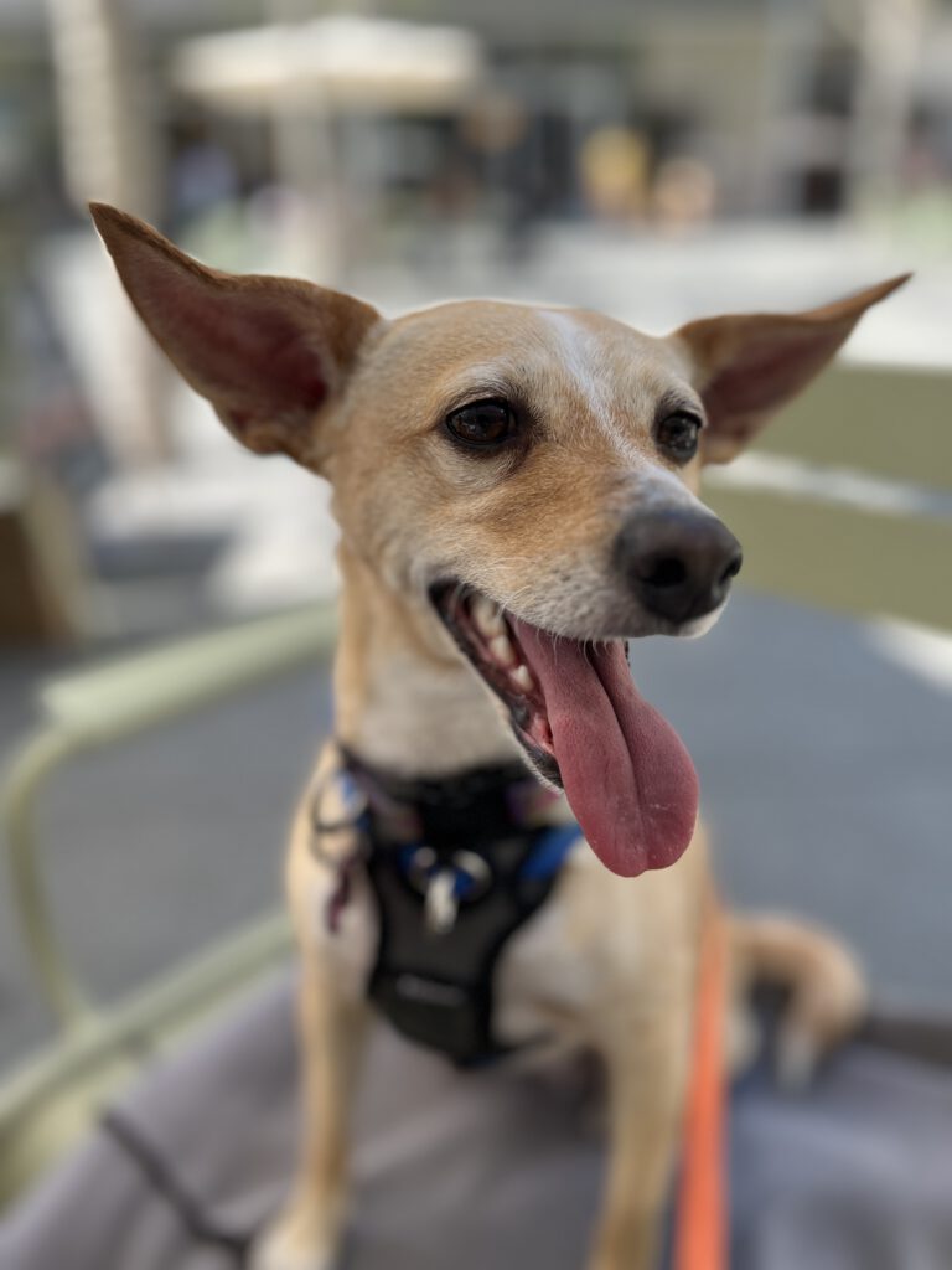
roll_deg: +1.8
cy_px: 635
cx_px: 476
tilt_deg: -24.1
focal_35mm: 26
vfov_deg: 67.3
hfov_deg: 53.1
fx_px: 953
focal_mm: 5.1
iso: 50
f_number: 1.6
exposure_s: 1/676
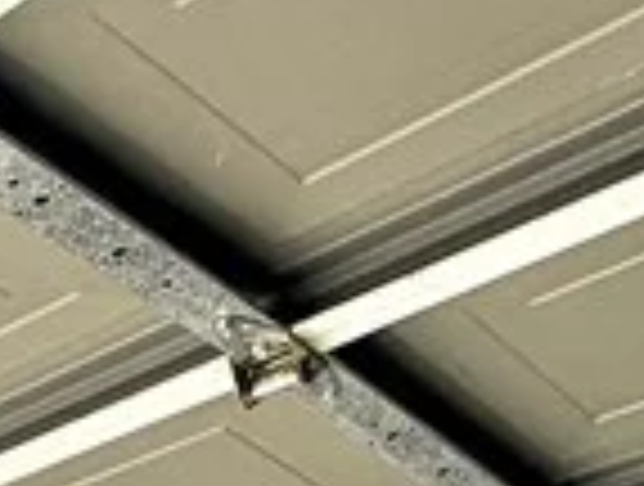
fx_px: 1865
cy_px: 1534
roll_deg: -3.0
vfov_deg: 10.1
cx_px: -459
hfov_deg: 16.8
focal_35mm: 100
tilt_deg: -4.5
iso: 25
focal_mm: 2.22
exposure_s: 1/770
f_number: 2.2
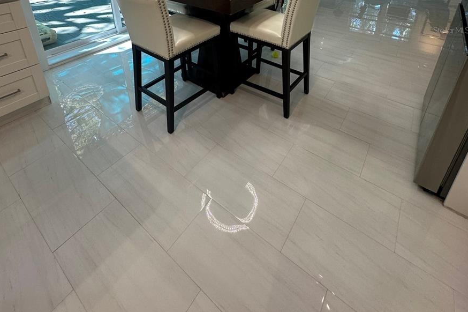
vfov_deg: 53.9
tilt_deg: -20.7
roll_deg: -1.4
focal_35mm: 20
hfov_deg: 84.0
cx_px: 230
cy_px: 30
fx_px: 260
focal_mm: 2.22
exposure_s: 1/120
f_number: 2.2
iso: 100
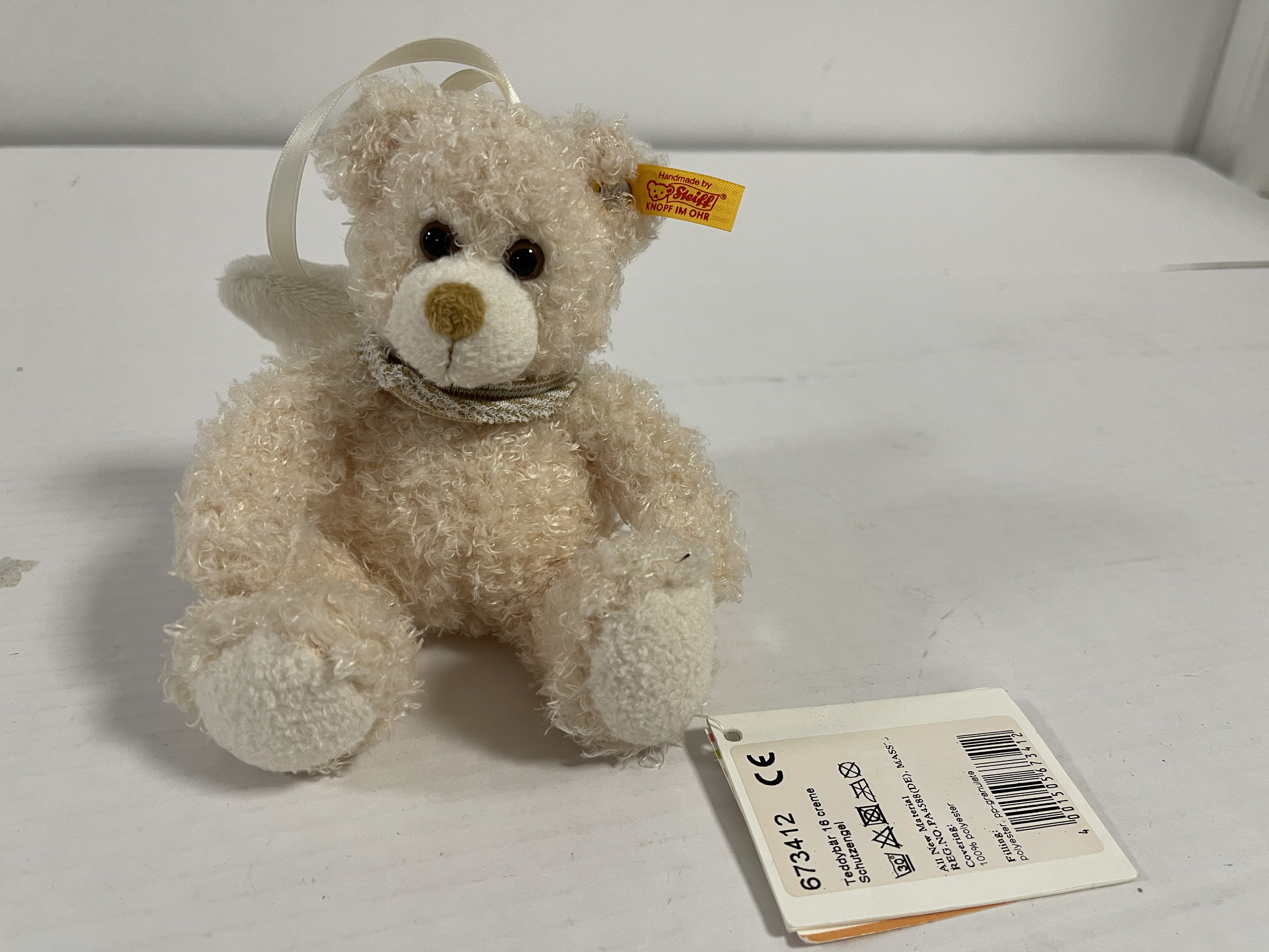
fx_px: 916
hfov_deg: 69.4
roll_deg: -5.1
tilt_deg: -29.3
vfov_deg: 54.9
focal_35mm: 25
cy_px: 476
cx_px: 634
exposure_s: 1/50
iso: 64
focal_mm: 5.1
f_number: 1.6
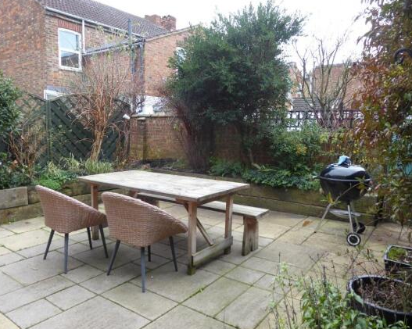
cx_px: 193
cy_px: 164
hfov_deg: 64.0
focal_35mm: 27
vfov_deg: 53.1
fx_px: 329
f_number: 3.3
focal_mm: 4.3
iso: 125
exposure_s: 1/60
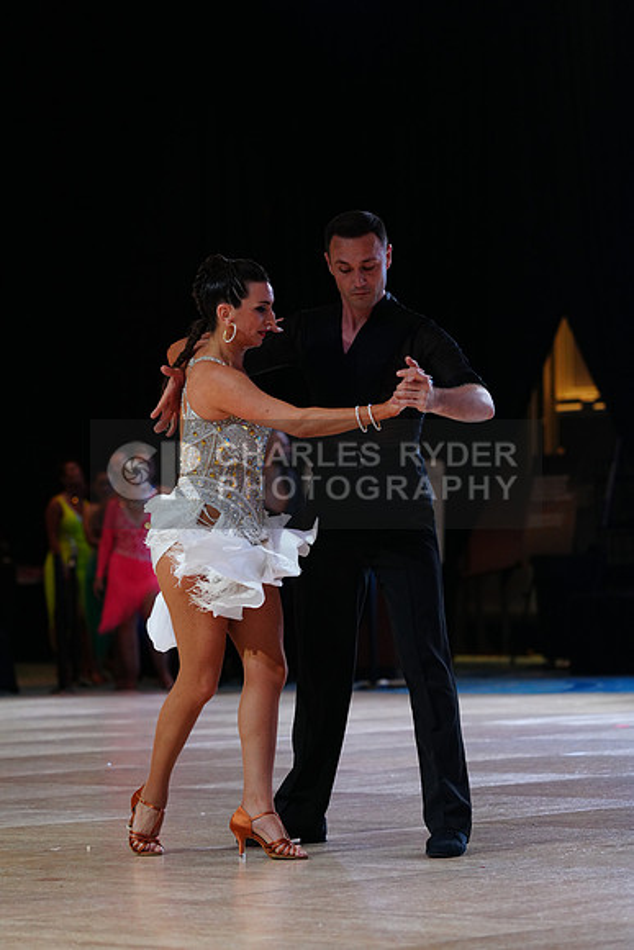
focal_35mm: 135
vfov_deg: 15.2
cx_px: 317
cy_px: 475
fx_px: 3564
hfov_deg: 10.2
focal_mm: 135
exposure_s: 1/500
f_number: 4
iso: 2500
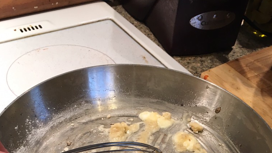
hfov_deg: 47.4
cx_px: 137
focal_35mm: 43
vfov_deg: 25.1
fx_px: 310
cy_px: 182
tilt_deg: -49.7
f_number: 2.2
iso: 40
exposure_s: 1/30
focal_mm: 4.15
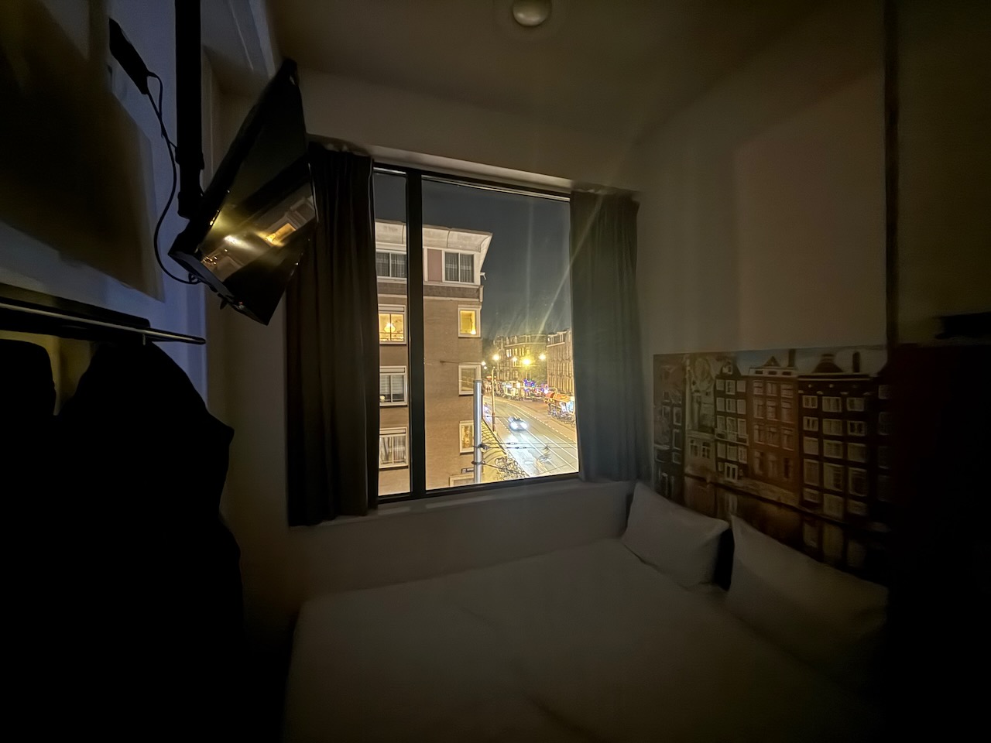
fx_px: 401
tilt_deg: -1.2
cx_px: 496
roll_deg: +0.2
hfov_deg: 102.1
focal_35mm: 14
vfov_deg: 85.7
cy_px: 372
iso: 2500
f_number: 2.2
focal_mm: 2.22
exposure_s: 1/4
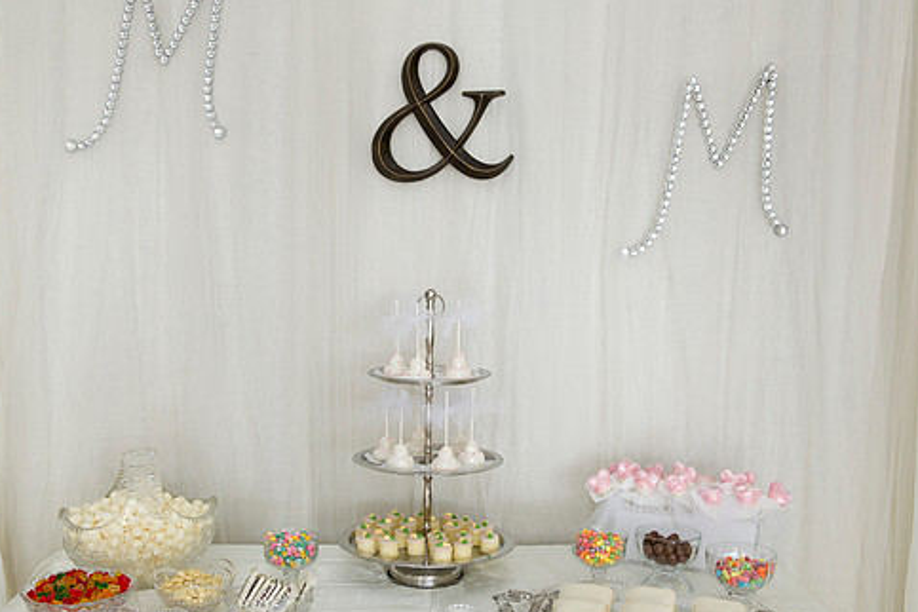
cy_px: 317
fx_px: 1071
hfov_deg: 46.4
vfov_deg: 31.9
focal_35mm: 42
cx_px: 431
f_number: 5.6
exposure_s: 1/125
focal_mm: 35
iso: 1250
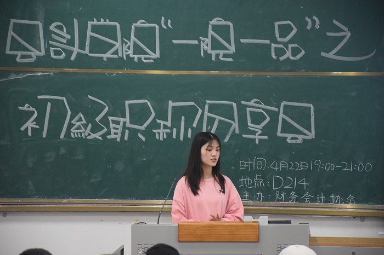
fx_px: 2079
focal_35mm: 195
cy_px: 128
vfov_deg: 7.0
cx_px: 192
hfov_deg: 10.6
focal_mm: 130
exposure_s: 1/60
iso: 4000
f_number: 5.6
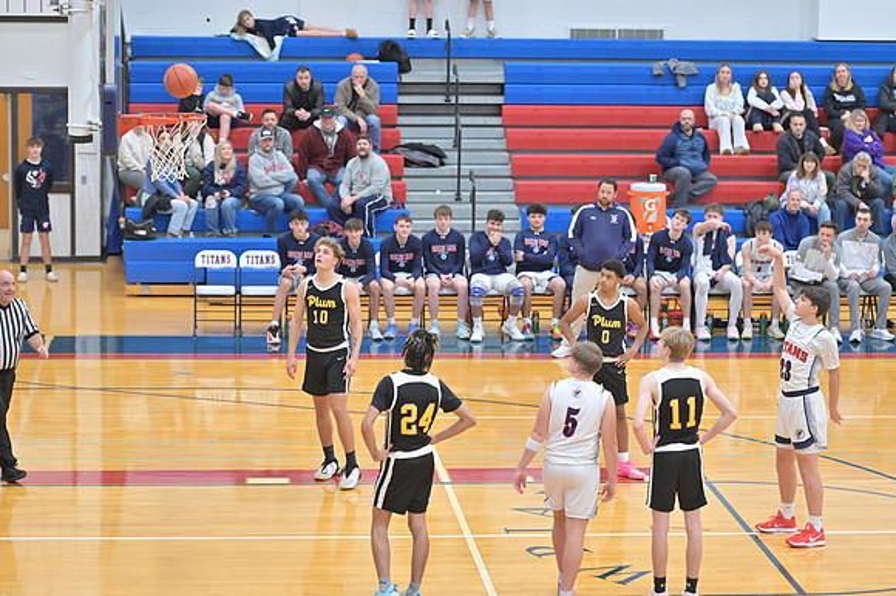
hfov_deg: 18.3
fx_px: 2786
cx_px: 448
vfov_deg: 12.2
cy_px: 298
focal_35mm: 112
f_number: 4
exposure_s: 1/800
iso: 8000
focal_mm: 112
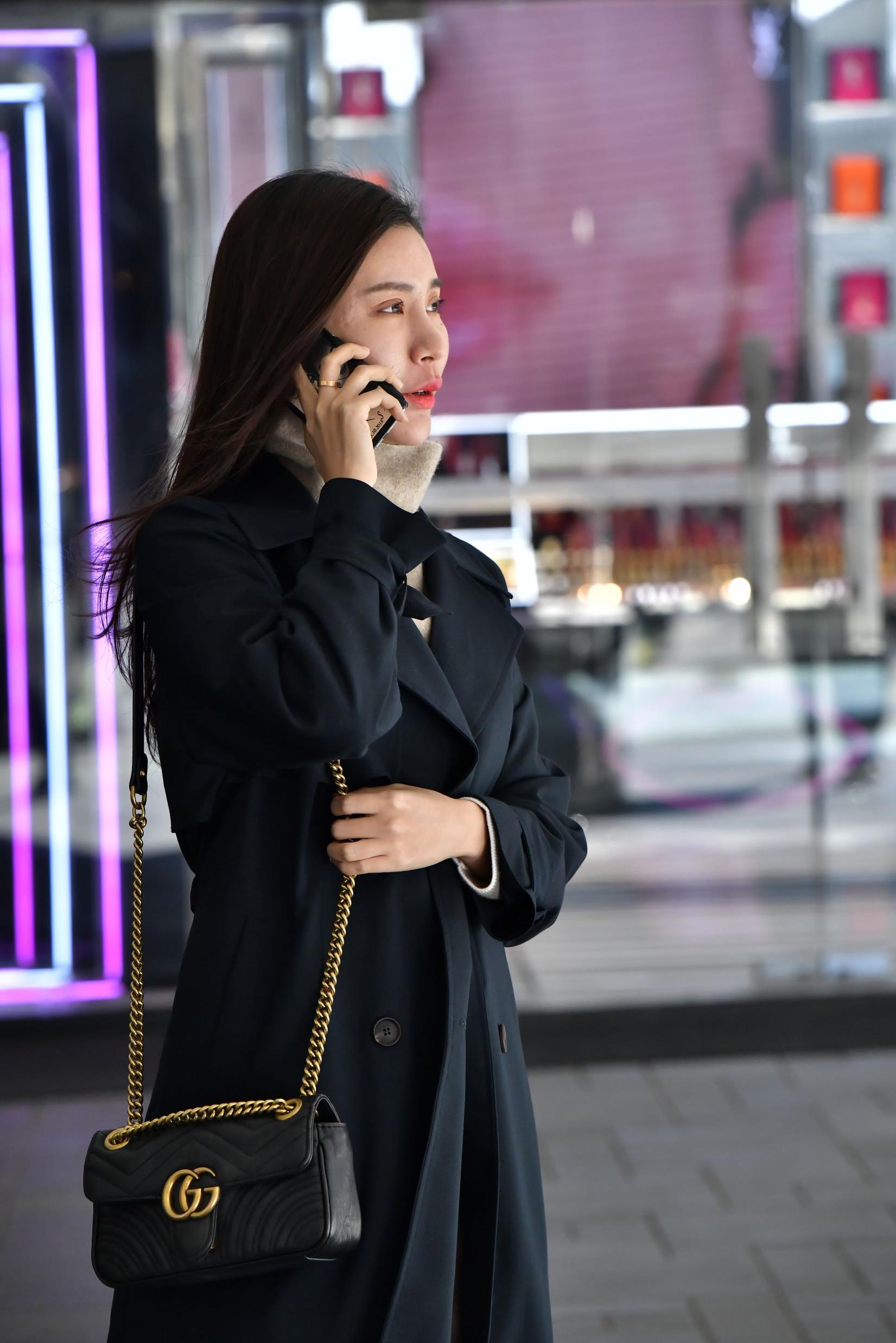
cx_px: 448
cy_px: 672
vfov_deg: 12.5
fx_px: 6159
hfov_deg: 8.3
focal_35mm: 165
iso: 2000
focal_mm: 165
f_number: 6.3
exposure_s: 1/1250
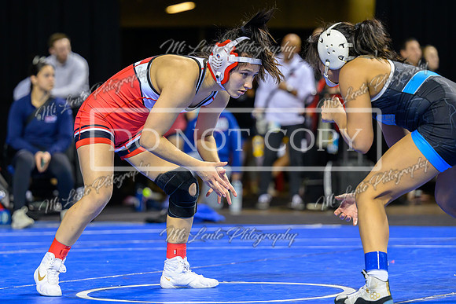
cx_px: 170
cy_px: 138
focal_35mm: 158
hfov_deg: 13.0
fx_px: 2001
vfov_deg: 8.7
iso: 3200
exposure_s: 1/800
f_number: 2.8
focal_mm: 120
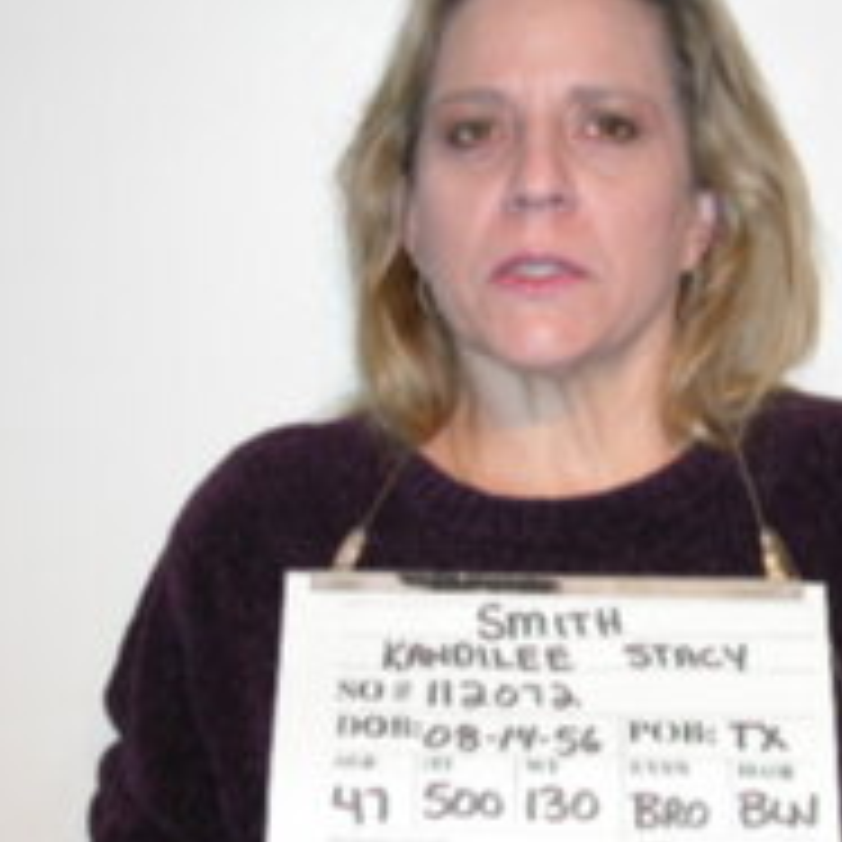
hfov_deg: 16.8
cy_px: 435
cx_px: 583
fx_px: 2835
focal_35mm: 103
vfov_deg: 16.9
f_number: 3.1
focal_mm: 13.1
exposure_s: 1/60.3
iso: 100
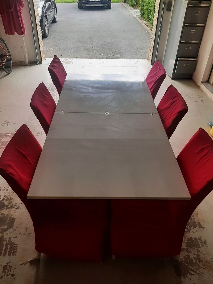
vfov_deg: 67.3
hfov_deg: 53.1
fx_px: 213
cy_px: 142
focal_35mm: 26
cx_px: 106
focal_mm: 3.93
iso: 40
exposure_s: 1/561
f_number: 1.7
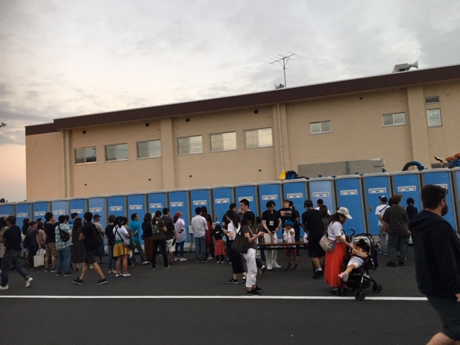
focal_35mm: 29
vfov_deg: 48.2
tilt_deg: +4.3
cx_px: 230
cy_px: 172
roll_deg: +3.9
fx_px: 385
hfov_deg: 61.7
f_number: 2.2
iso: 32
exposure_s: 1/30
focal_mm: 4.15
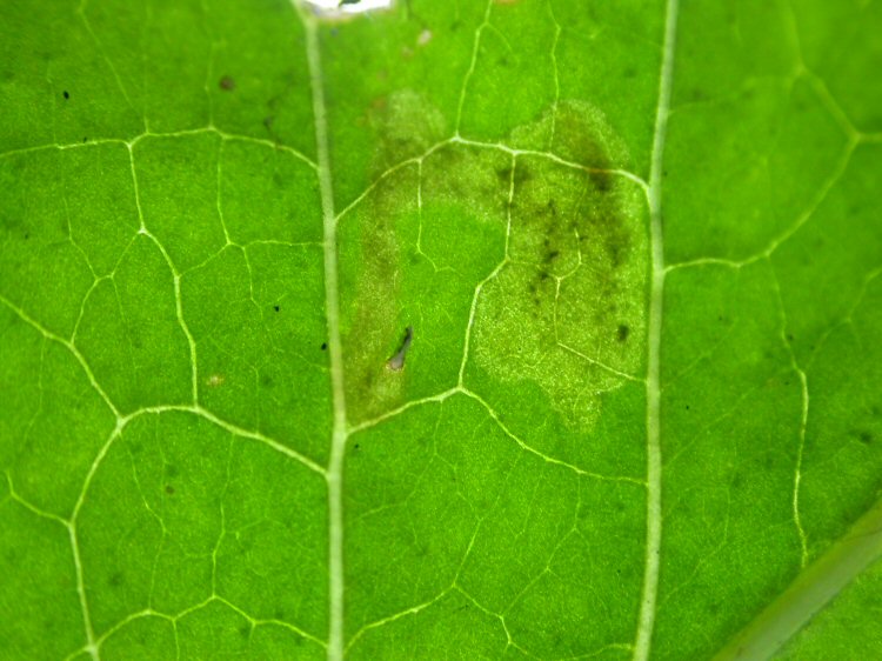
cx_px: 441
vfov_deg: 18.9
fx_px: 1987
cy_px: 330
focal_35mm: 78
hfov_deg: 25.0
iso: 100
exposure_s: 1/34.3
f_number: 3.5
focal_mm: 16.2
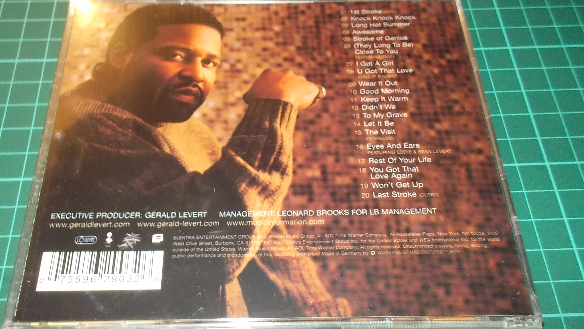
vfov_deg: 33.7
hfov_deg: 56.5
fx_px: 542
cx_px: 264
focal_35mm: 35
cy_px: 183
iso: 200
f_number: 3.3
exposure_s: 1/30
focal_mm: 4.1
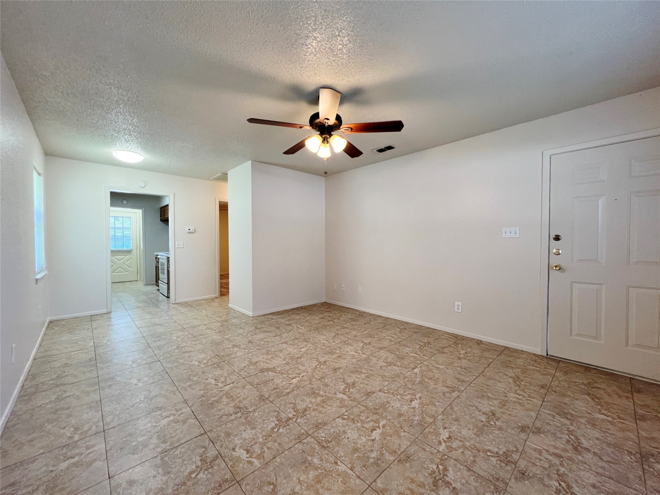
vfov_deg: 89.9
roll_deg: +0.1
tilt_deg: -1.6
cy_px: 248
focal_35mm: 13
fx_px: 248
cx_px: 330
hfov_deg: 106.2
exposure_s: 1/120
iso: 200
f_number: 1.8
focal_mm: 1.57
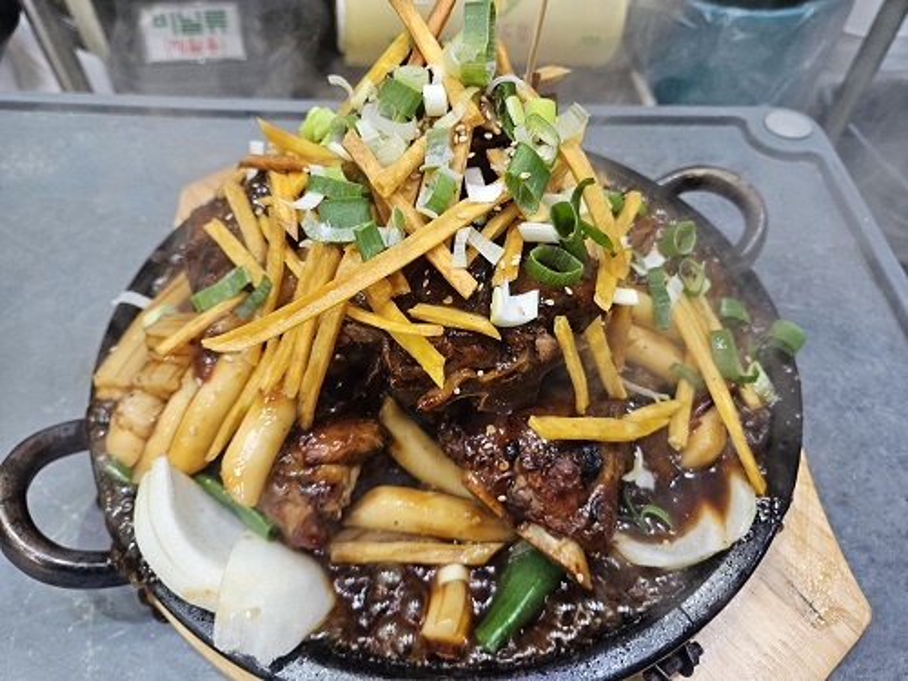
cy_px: 340
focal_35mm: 23
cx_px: 454
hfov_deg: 73.9
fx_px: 603
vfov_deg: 58.9
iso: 200
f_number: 1.8
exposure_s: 1/120
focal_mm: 5.4
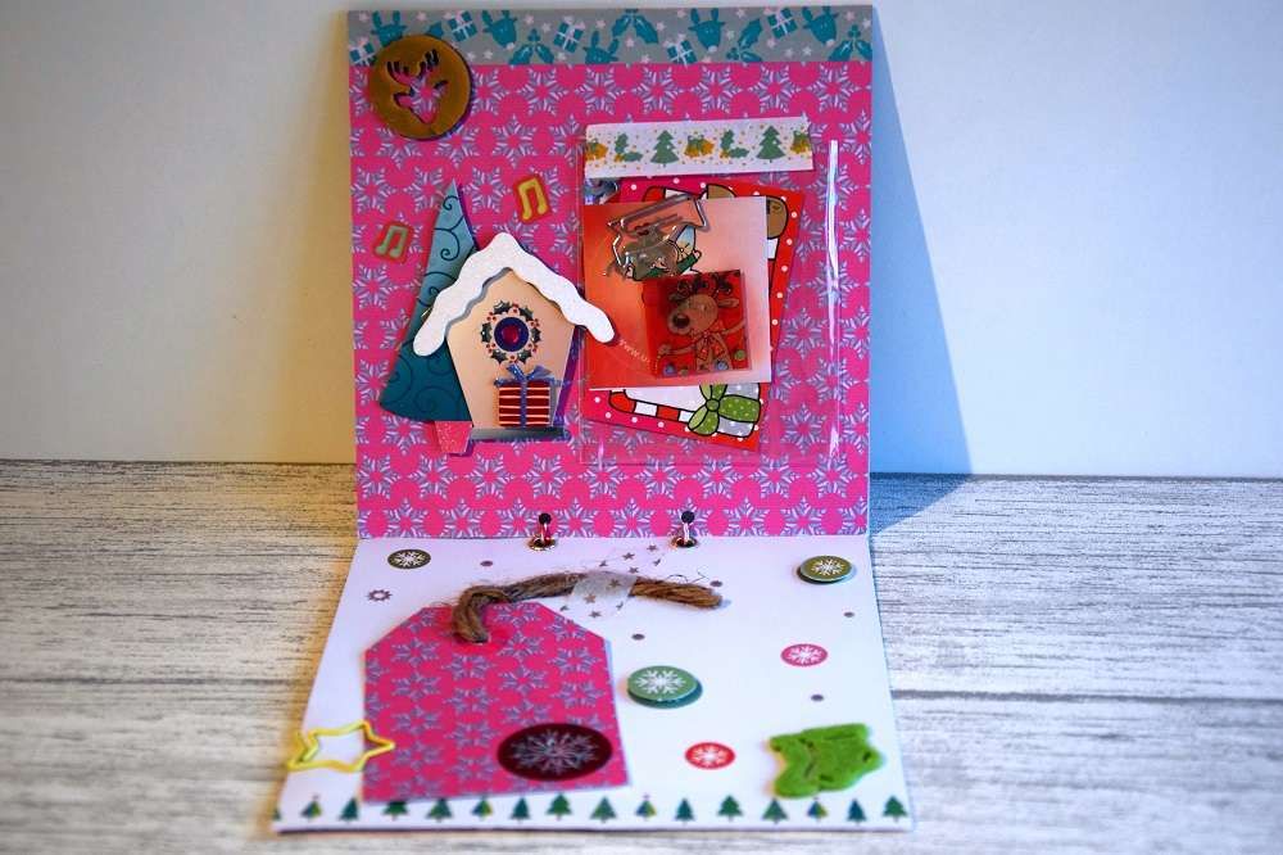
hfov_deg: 29.9
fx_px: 2405
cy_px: 428
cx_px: 642
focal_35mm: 68
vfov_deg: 20.1
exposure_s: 1/60
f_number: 4.8
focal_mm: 45
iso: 450
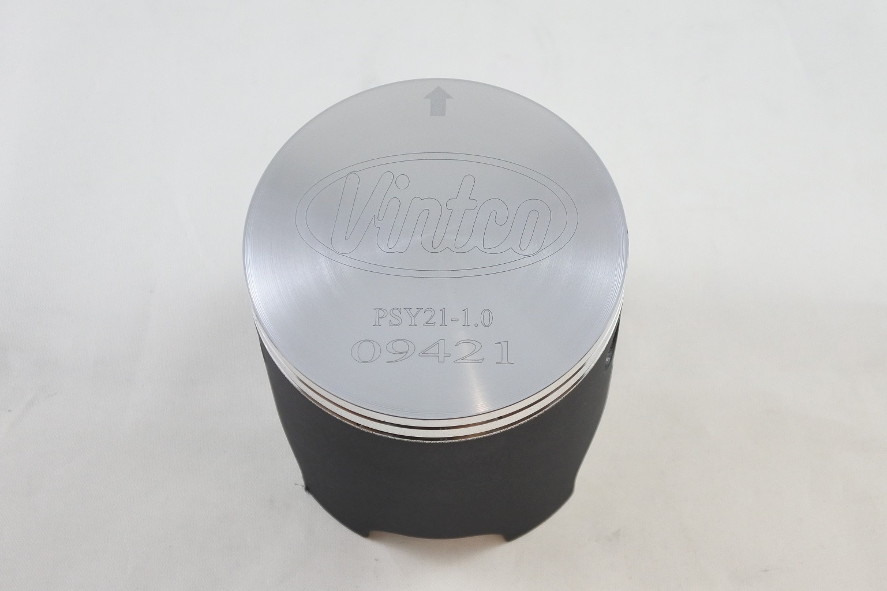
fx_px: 1232
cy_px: 297
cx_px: 439
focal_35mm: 50
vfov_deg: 27.0
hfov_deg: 39.6
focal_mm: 18.4
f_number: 4.5
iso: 500
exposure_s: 1/125
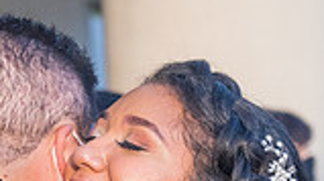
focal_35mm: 268
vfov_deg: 4.5
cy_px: 270
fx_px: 2300
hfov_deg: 8.0
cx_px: 14
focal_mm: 70
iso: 2500
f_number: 4
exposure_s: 1/8000
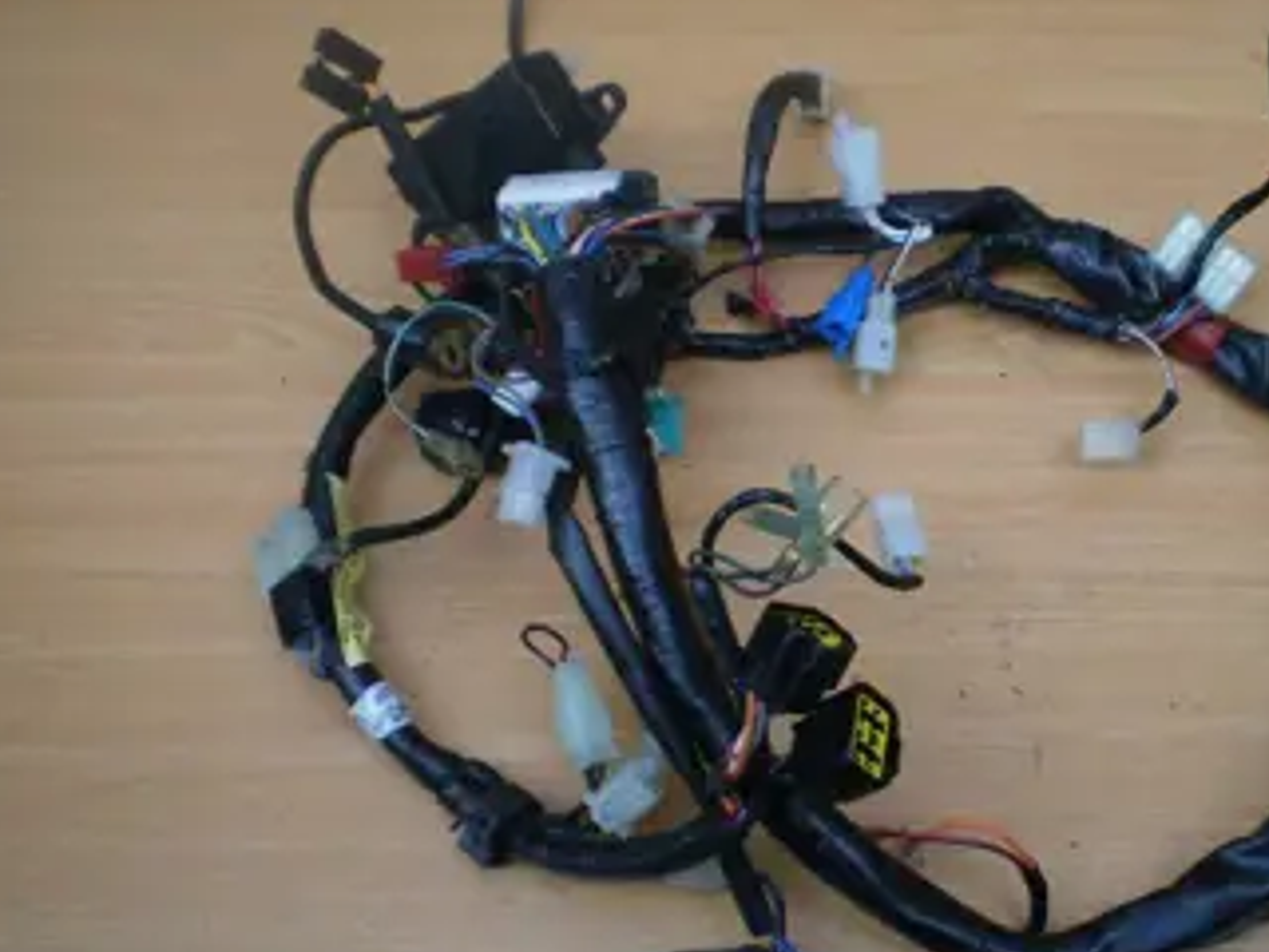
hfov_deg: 35.3
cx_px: 801
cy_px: 504
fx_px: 1980
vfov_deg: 27.0
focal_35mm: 54
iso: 64
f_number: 3.1
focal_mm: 6.3
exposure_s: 1/80
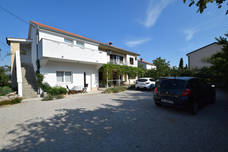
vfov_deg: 77.3
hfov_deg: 100.4
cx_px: 114
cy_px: 76
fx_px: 95
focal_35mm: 15
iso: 200
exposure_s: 1/400
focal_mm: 10
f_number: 10
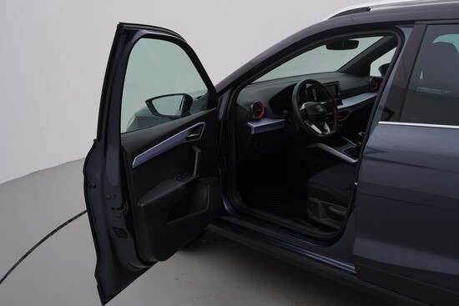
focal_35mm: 36
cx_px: 230
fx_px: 459
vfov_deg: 36.9
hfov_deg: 53.1
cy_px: 153
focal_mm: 24
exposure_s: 1/100
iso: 125
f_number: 4.5
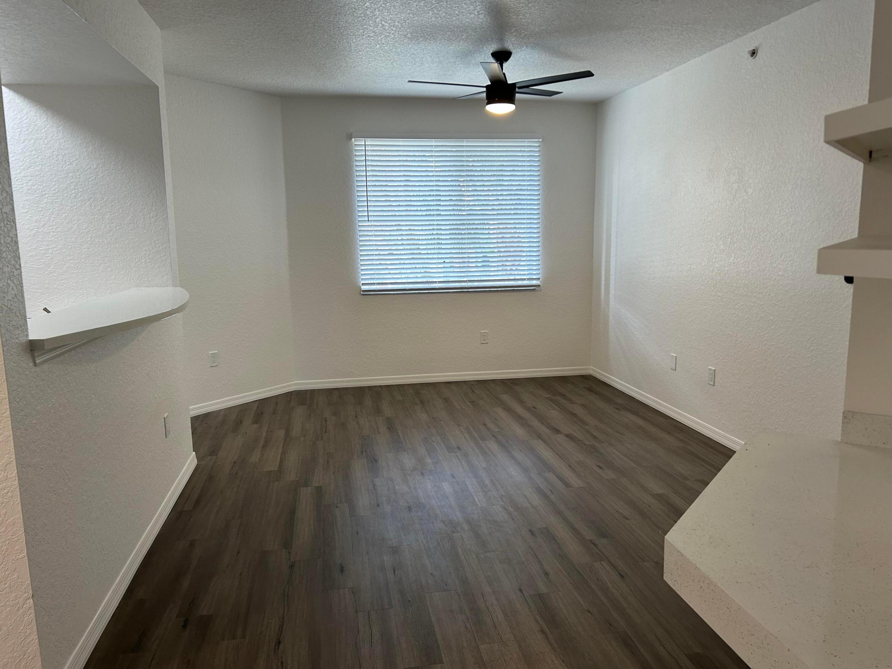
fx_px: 670
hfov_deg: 67.3
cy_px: 334
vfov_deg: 53.1
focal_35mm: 26
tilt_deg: -9.1
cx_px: 446
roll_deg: +0.8
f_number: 1.5
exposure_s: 1/120
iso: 125
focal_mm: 5.7
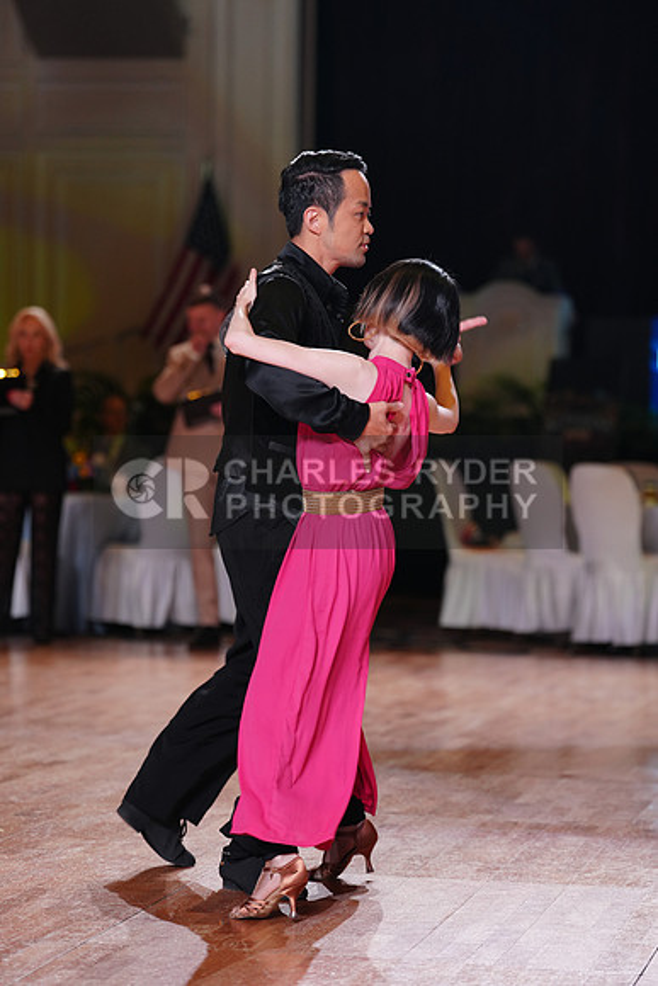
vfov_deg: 18.6
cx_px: 329
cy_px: 493
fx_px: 3014
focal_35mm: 110
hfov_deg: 12.5
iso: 1000
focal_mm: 110
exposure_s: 1/400
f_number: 2.8
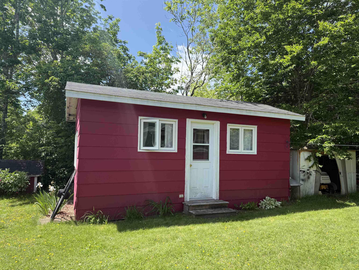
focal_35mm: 24
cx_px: 180
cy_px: 135
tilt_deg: +4.2
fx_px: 249
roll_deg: -0.4
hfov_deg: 71.6
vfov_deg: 56.8
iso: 100
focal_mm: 6.76
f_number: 1.78
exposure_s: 1/1812
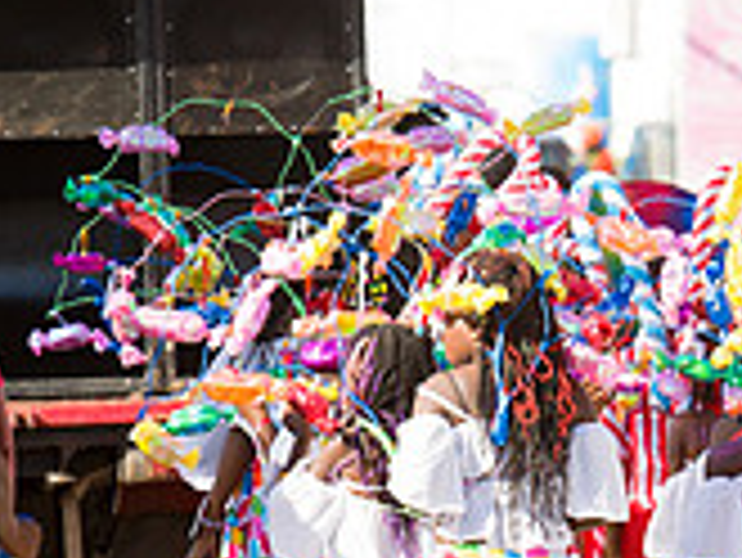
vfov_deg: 2.6
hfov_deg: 3.5
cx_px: 823
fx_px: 12291
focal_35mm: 573
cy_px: 482
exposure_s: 1/200
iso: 100
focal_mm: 170
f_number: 5.6
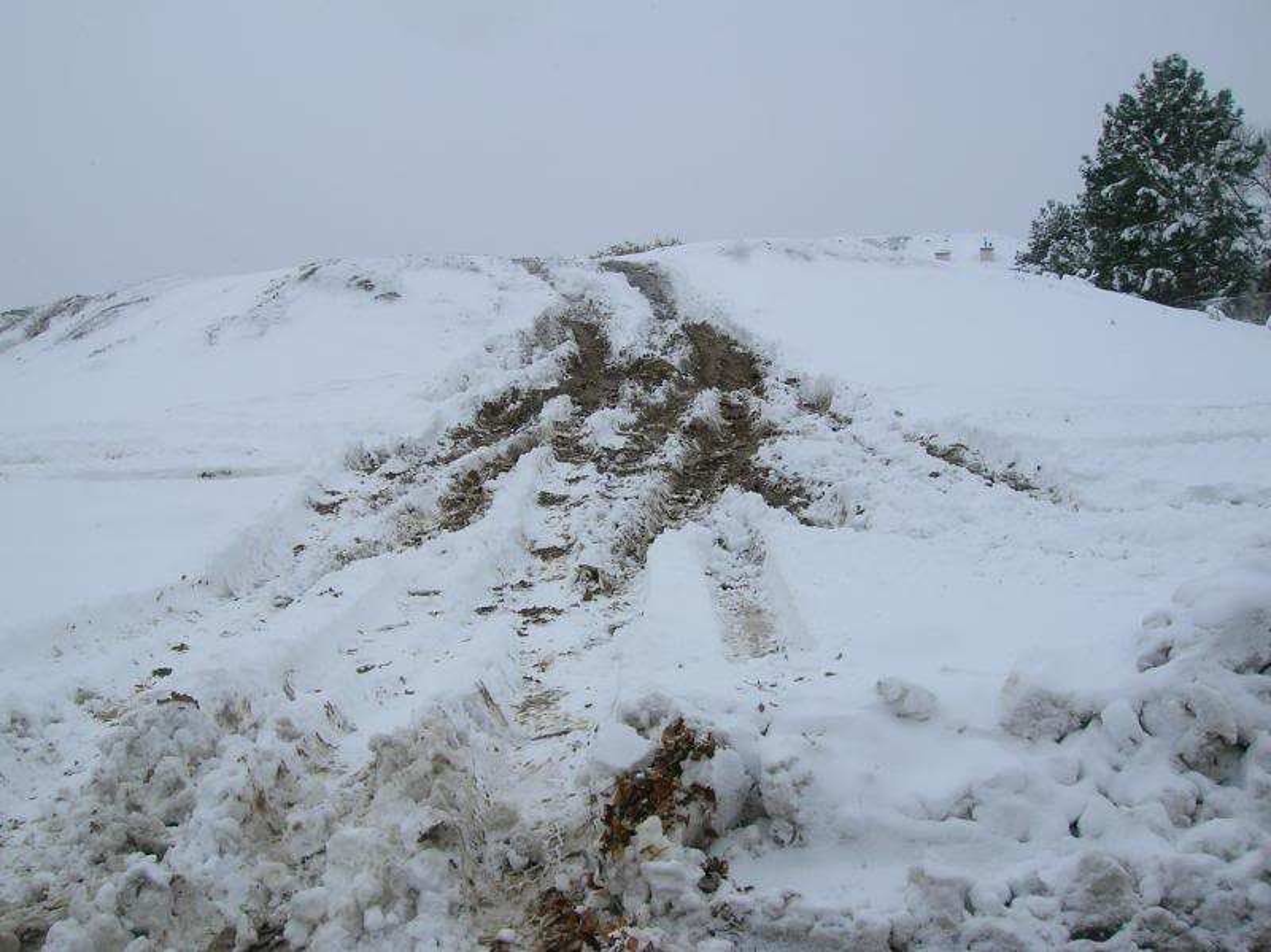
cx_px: 636
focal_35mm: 34
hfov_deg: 54.0
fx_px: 1248
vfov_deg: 41.8
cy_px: 476
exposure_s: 1/396
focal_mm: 5.7
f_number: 4.9
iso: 50
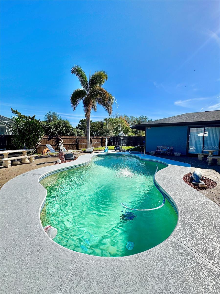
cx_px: 110
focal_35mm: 14
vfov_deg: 102.1
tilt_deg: -3.8
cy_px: 147
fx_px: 119
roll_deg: +0.1
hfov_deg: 85.7
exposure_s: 1/2273
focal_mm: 2.22
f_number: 2.2
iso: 50
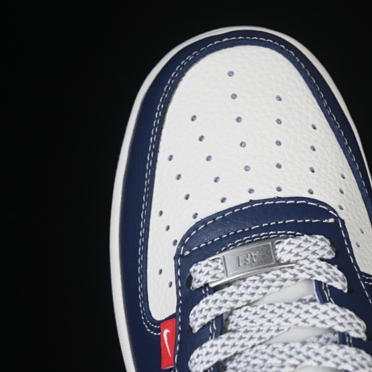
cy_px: 186
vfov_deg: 18.1
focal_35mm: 96
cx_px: 245
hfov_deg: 18.1
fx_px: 1167
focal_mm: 50
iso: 160
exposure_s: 1/60
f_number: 7.1
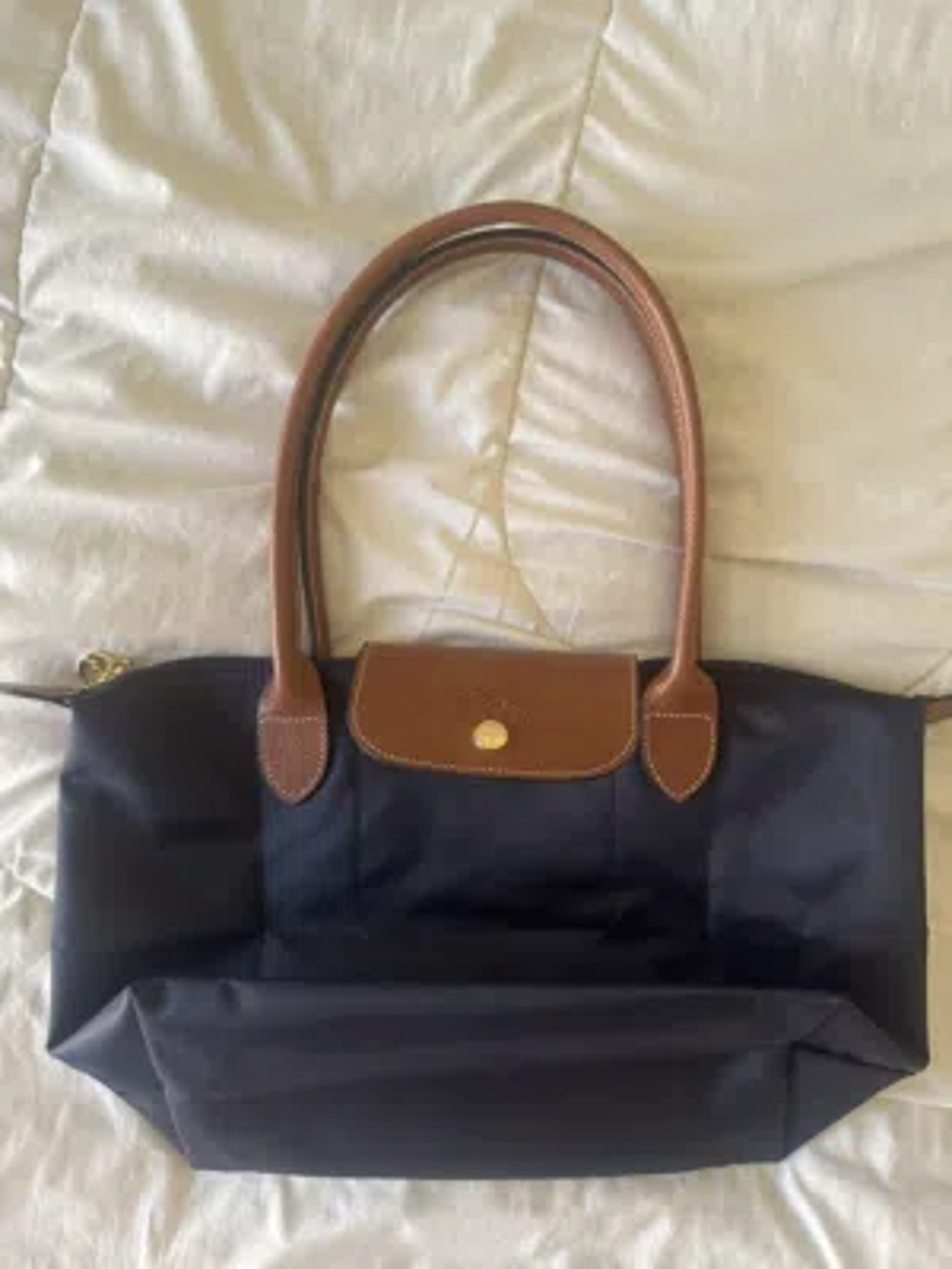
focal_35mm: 24
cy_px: 634
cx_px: 476
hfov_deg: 56.8
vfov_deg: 71.6
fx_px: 880
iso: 400
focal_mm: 6.86
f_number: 1.78
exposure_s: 1/60
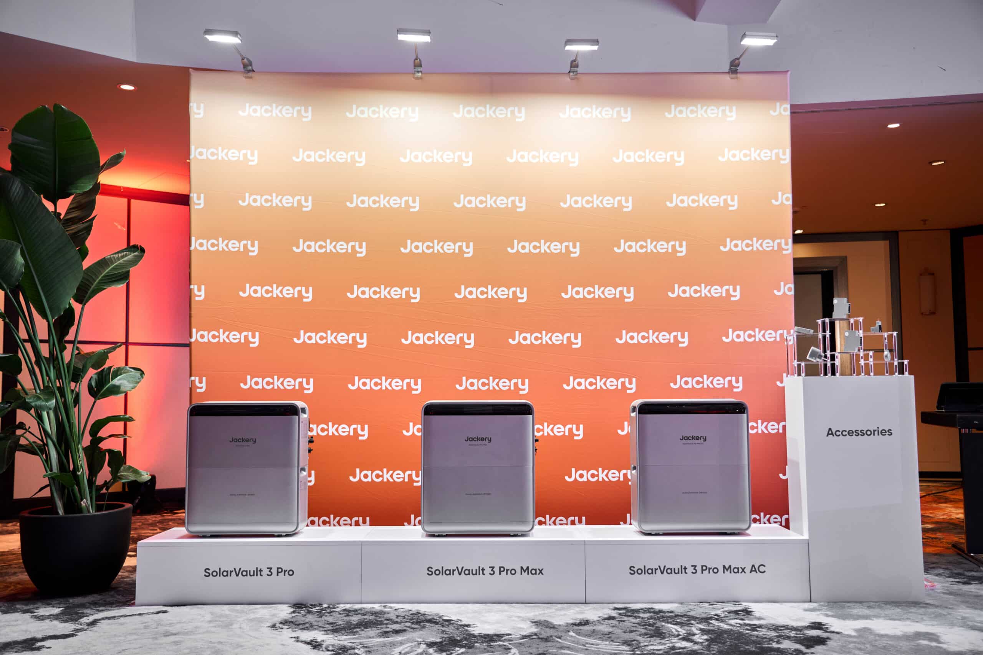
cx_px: 492
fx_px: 928
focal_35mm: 34
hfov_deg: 55.8
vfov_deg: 38.9
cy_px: 328
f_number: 4
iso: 250
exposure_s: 1/50
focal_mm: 34
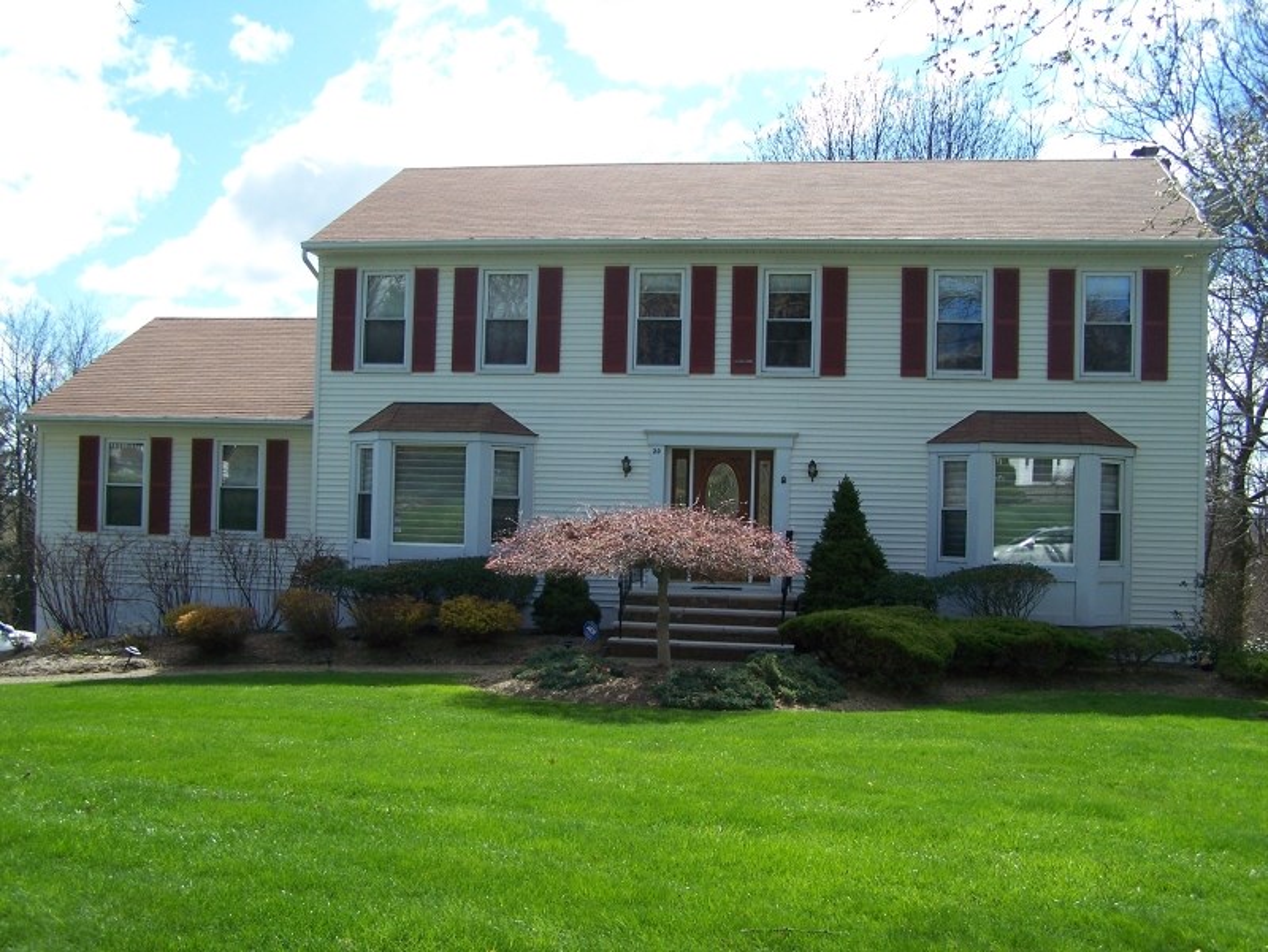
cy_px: 476
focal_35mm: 38
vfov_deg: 37.8
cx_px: 634
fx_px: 1393
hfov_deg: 49.0
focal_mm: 6.3
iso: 80
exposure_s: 1/800
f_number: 2.8
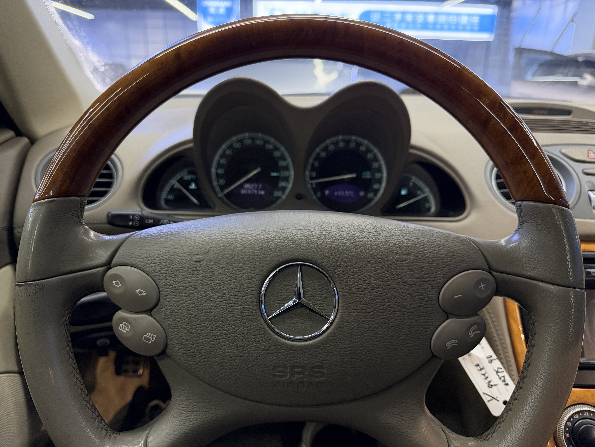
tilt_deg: -18.3
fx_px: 413
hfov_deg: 71.6
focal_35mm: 24
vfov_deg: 56.8
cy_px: 224
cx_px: 298
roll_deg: -1.6
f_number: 1.78
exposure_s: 1/57
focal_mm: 6.76
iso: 320
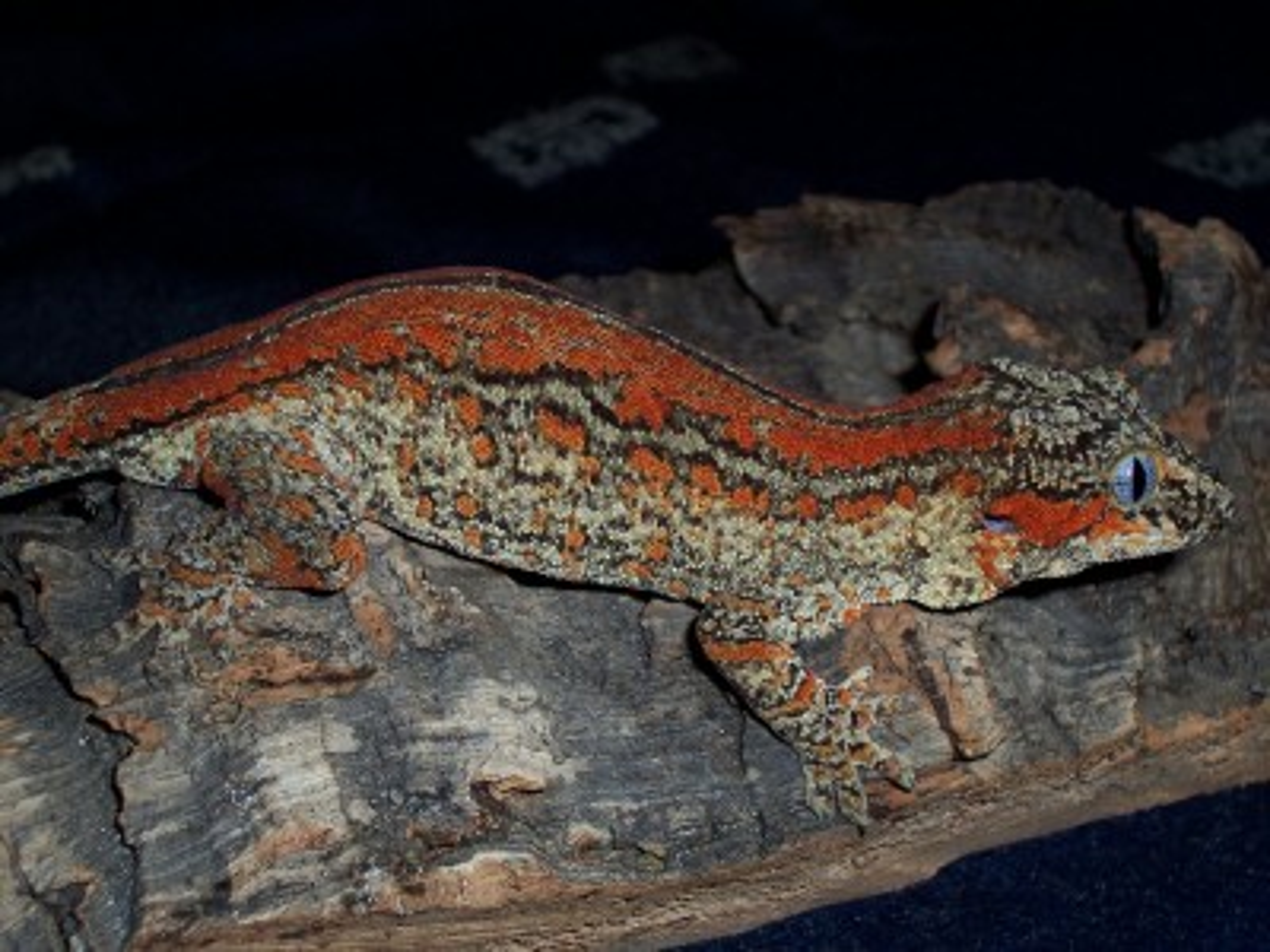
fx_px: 2421
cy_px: 476
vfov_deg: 22.3
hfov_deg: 29.4
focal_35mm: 66
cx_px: 635
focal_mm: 10.8
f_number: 4
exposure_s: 1/90
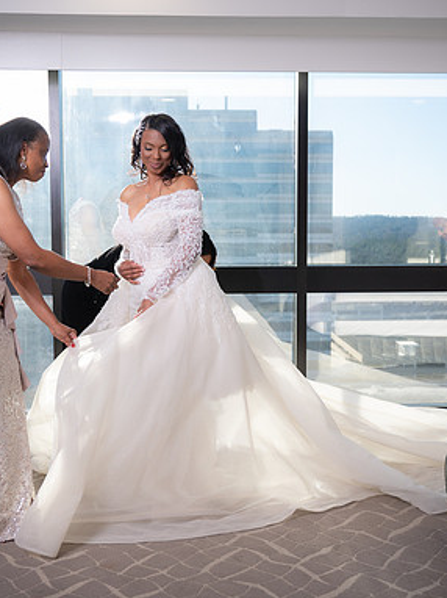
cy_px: 299
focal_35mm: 46
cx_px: 236
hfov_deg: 31.5
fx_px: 793
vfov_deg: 41.3
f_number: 3.2
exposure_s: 1/250
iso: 400
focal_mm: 31.5
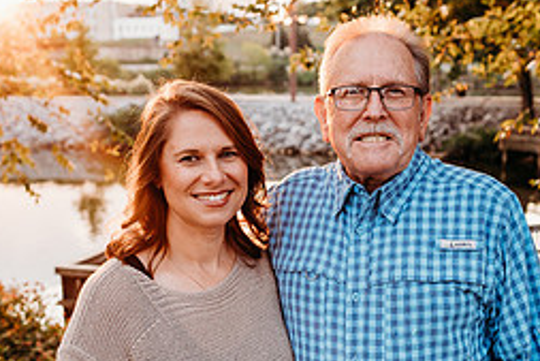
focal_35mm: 55
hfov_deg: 36.1
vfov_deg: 24.4
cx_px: 331
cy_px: 264
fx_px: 825
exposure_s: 1/200
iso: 320
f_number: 3.2
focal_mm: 24
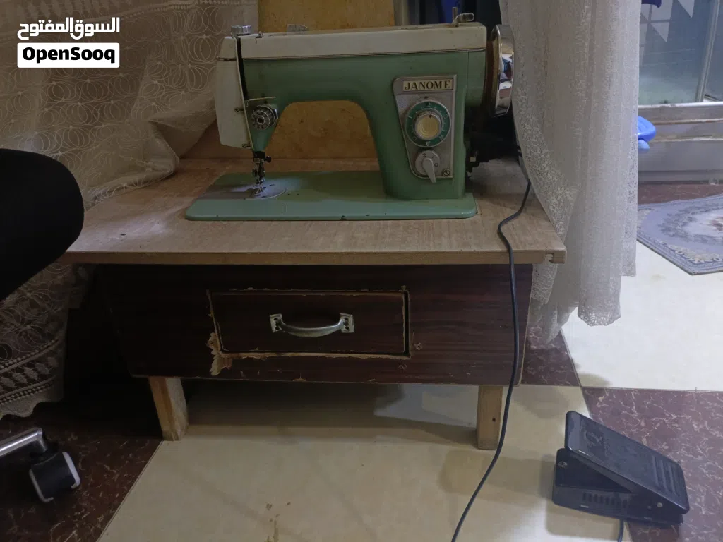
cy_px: 271
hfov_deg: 69.4
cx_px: 362
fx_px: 522
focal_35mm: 25
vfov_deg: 54.9
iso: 1018
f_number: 1.69
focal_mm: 4.76
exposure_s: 1/33.3
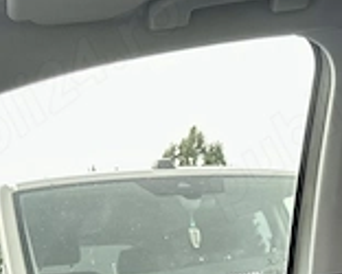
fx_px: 1215
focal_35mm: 120
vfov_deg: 11.8
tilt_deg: -9.1
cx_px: 500
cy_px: 509
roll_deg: +5.0
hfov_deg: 15.0
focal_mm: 6.86
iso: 160
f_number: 1.78
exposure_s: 1/121
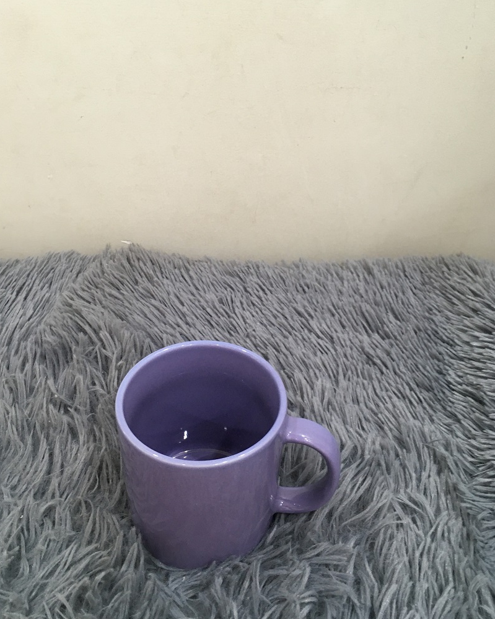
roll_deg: -0.9
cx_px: 231
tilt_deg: -40.9
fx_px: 623
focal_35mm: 34
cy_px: 308
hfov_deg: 43.3
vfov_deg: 52.8
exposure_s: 1/33
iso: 100
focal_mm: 4.15
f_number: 2.2
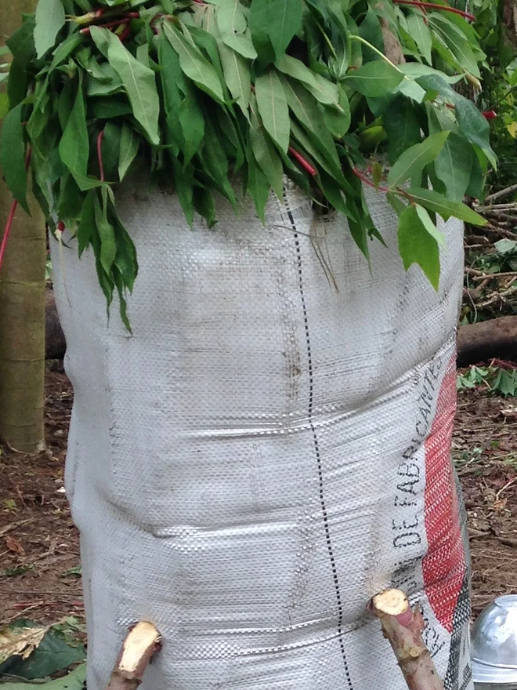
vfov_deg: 20.2
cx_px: 597
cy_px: 567
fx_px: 1912
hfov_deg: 14.9
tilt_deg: -13.8
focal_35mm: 96
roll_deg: +1.2
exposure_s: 1/414
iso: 50
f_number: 2.4
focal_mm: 4.12
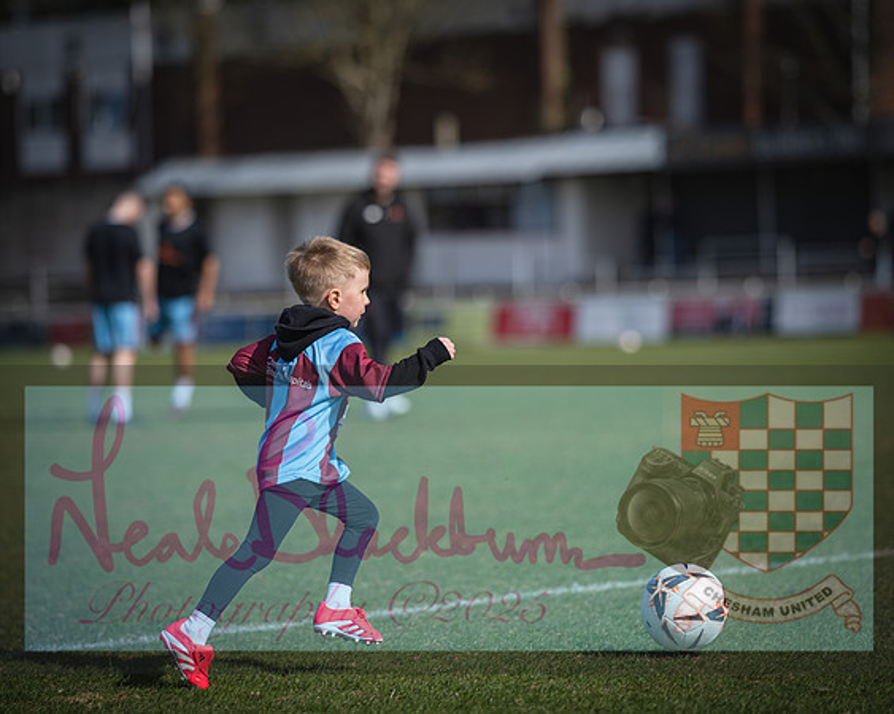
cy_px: 357
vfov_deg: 10.2
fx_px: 4021
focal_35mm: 152
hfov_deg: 12.7
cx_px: 418
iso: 32
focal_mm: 135
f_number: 2
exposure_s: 1/2000
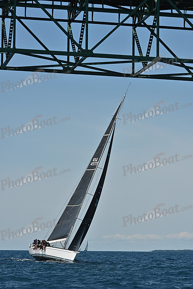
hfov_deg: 8.9
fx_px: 1246
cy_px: 144
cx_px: 96
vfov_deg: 13.2
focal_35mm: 155
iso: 320
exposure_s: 1/1000
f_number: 13
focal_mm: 155
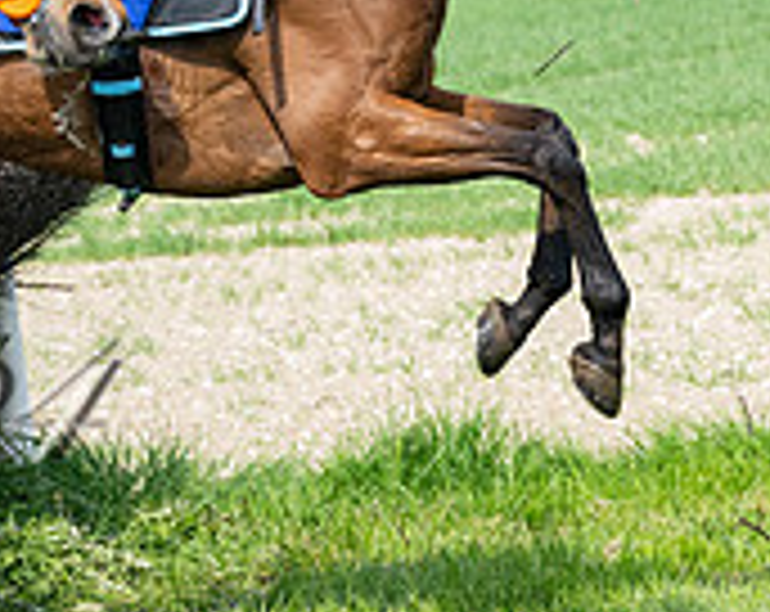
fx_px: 7185
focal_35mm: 316
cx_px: 68
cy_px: 264
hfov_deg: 6.1
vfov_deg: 4.9
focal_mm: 70
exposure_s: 1/3200
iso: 400
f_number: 4
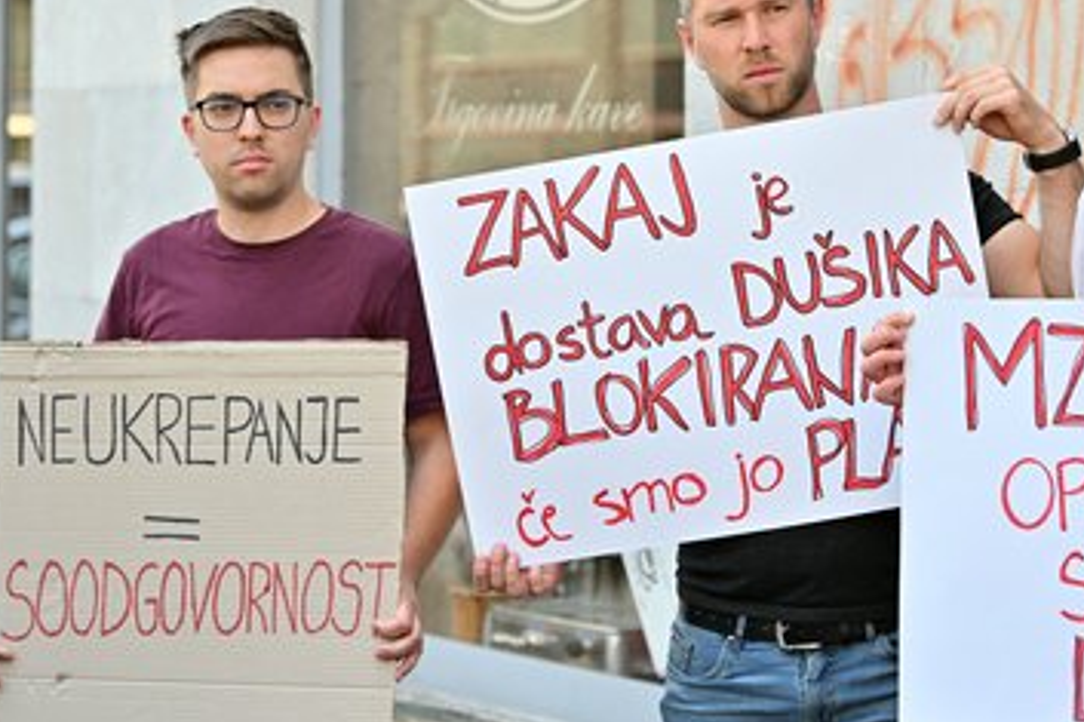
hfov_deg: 14.7
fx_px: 4183
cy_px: 355
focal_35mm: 139
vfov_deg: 9.9
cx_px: 722
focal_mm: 98
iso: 250
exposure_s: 1/400
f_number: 4
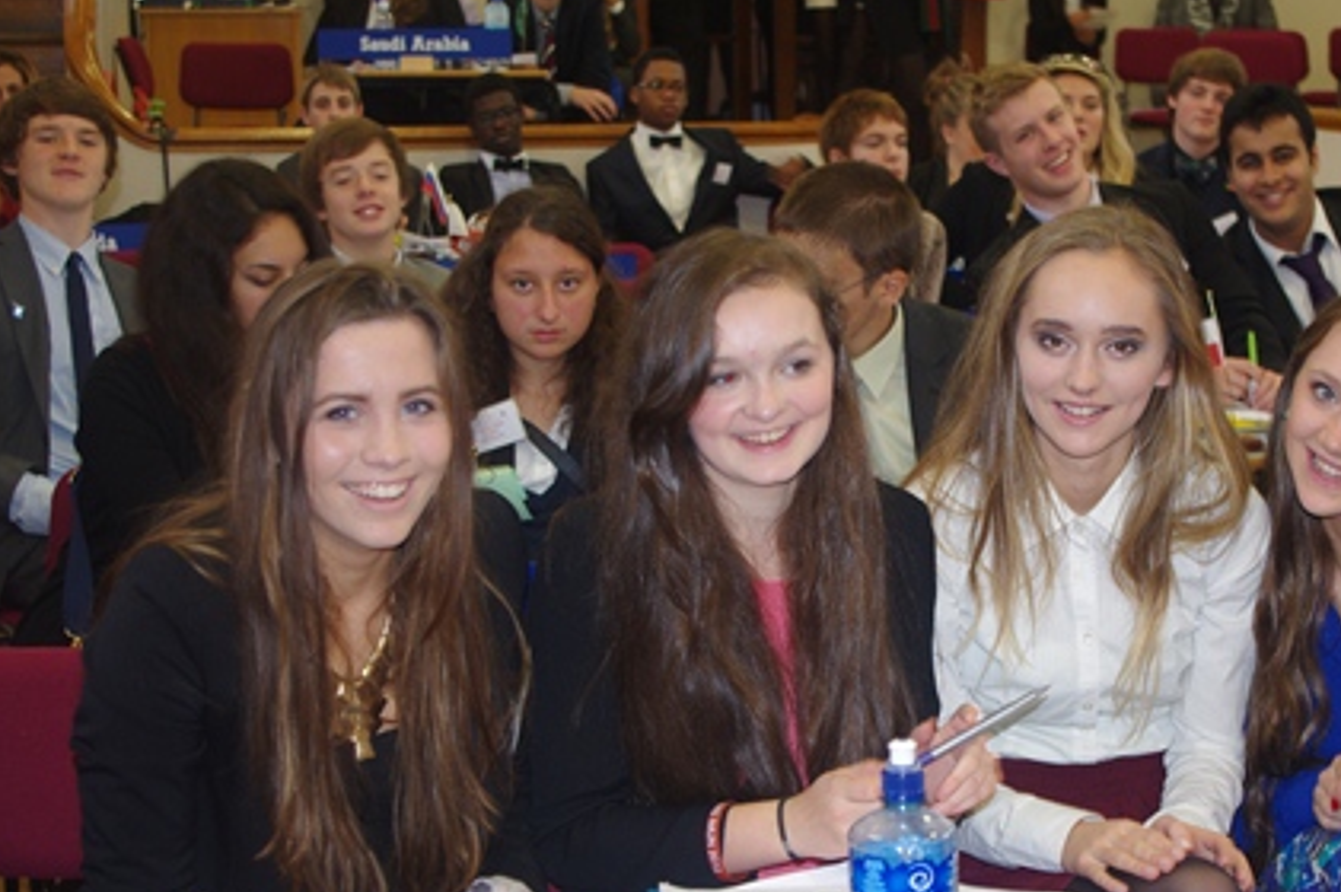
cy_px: 645
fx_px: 2940
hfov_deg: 25.6
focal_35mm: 79
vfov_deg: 17.2
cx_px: 809
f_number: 4.5
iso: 200
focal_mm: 35
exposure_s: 1/25
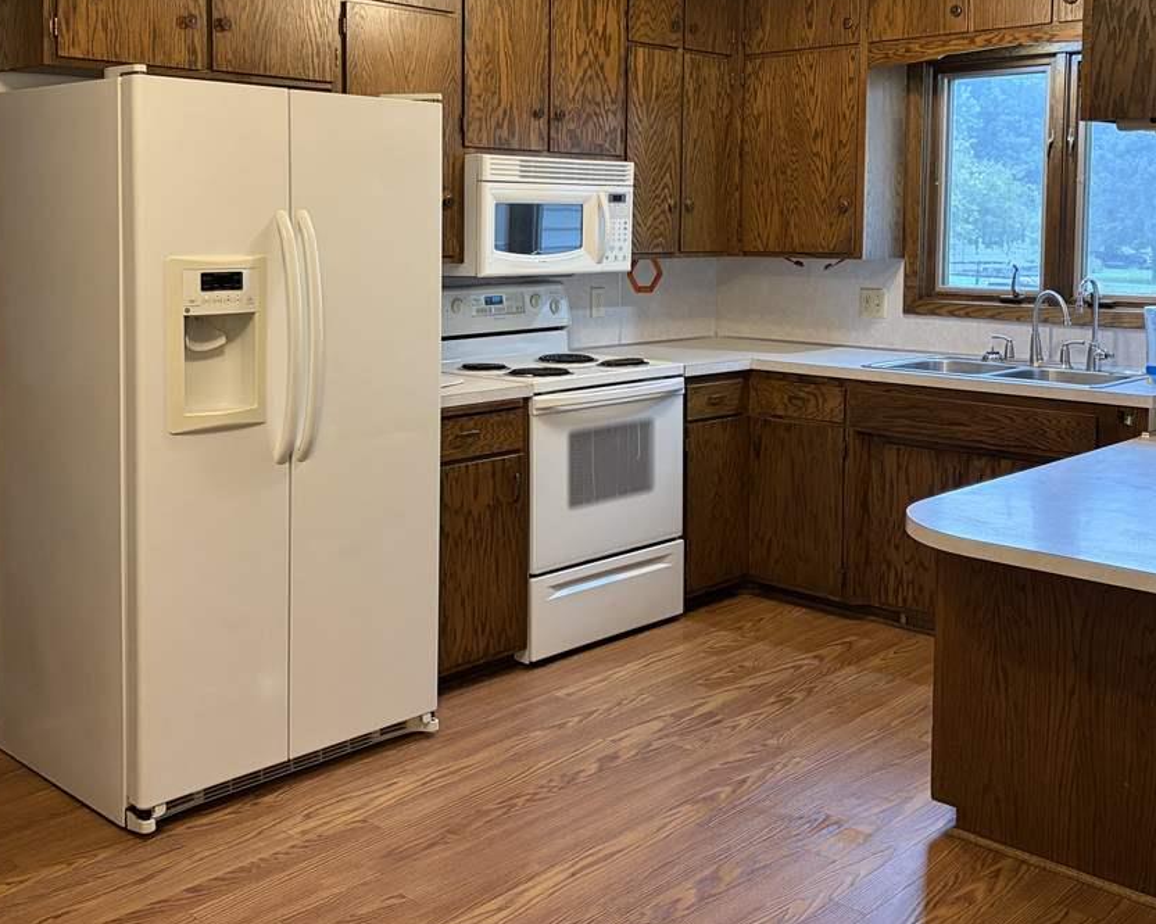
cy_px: 295
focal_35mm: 39
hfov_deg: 46.8
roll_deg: +0.2
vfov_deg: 37.7
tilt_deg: -4.8
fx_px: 1334
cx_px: 516
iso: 320
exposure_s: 1/60
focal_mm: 5.96
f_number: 1.6
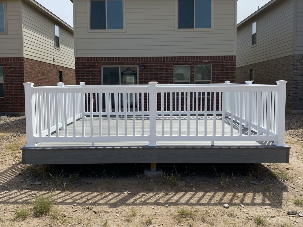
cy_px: 114
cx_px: 152
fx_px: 210
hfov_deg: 71.6
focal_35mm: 24
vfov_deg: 56.8
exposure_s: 1/1403
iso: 522
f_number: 1.78
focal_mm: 6.8
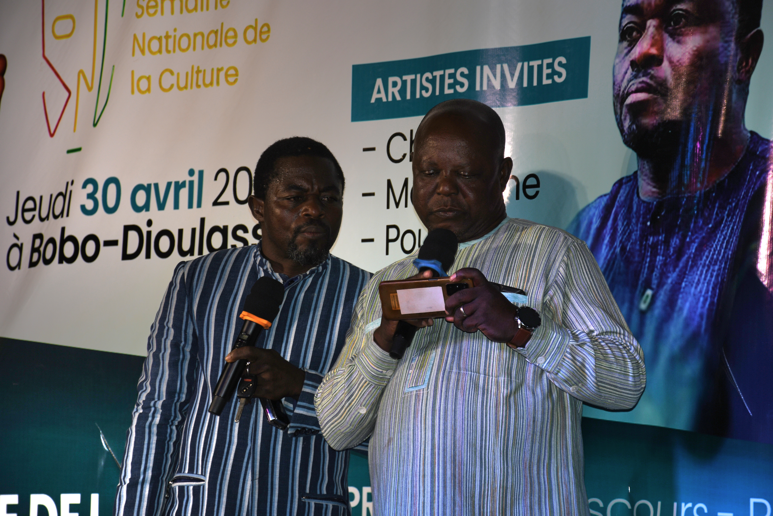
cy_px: 258
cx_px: 386
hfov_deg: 13.7
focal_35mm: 150
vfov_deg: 9.1
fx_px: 3221
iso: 100
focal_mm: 100
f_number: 5.6
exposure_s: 1/60.2
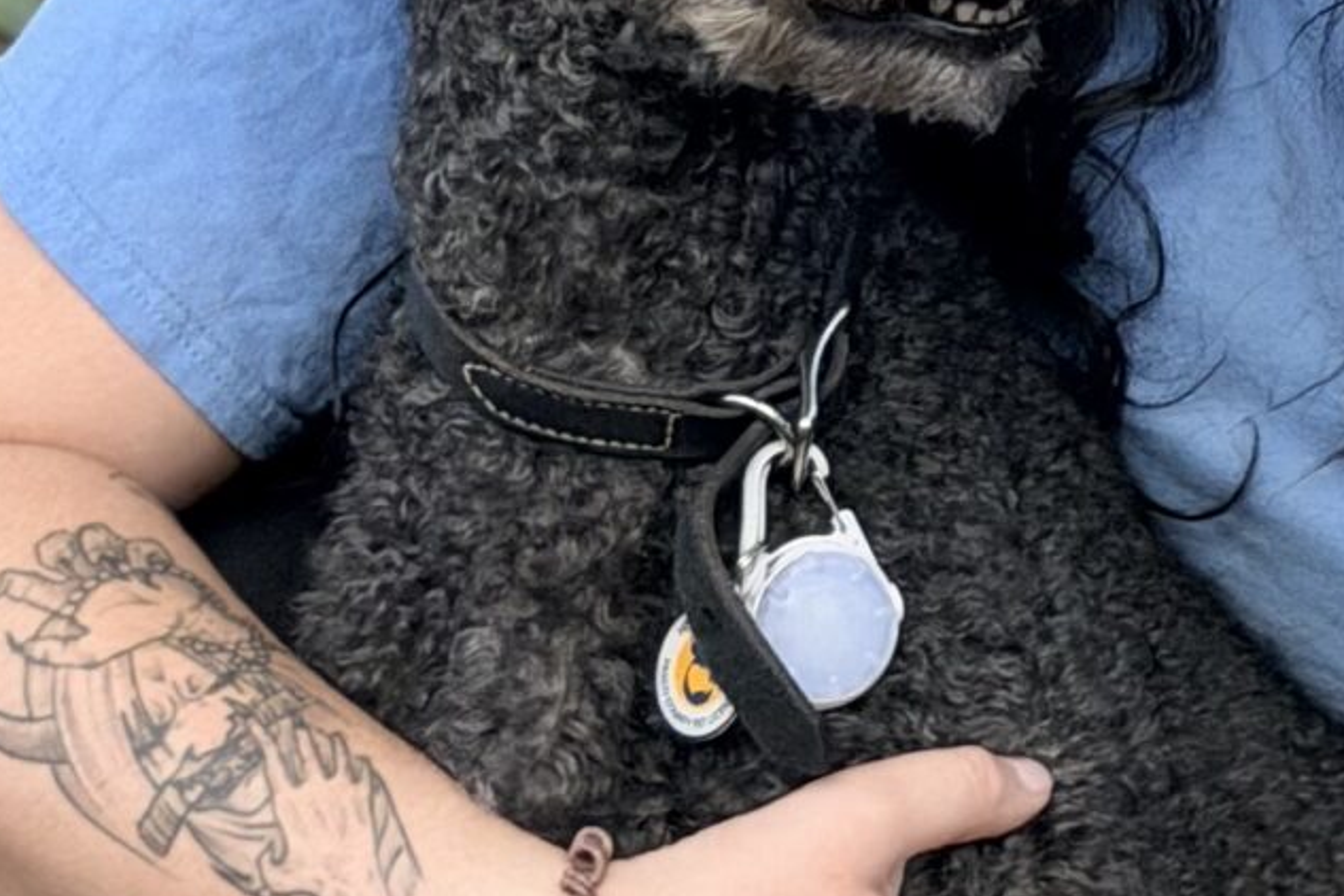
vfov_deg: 6.6
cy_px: -701
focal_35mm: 202
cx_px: 1756
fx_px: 7541
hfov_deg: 10.0
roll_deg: -4.0
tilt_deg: -12.0
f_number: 1.78
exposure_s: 1/601
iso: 100
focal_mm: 6.76
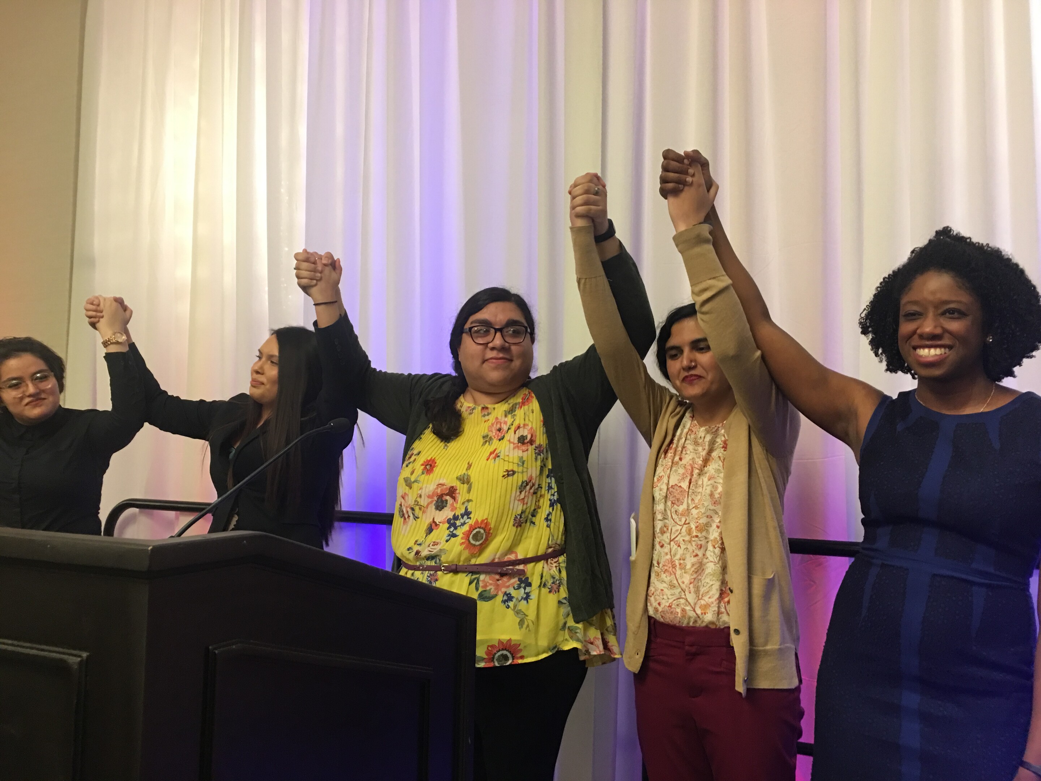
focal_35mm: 29
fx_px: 872
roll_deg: -0.3
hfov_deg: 61.7
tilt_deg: +4.7
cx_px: 520
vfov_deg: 48.2
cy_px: 390
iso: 80
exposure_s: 1/15
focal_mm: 4.15
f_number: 2.2
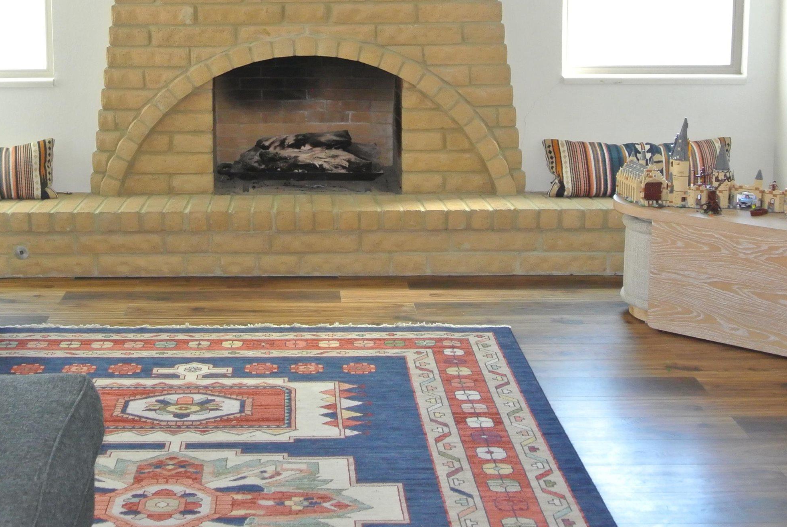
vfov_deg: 22.1
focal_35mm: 61
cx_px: 264
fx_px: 1335
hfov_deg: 32.6
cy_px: 137
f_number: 4
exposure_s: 1/60
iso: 900
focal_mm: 14.5
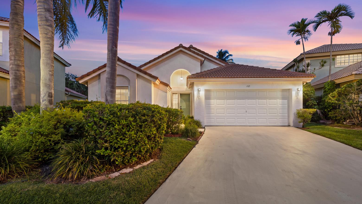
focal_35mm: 15
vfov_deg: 70.5
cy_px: 109
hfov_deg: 103.0
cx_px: 182
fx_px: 144
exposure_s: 1/250
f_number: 9
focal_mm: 14
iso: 250
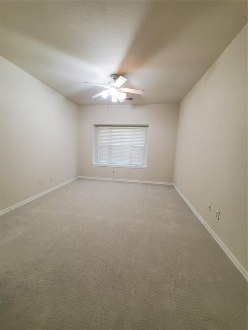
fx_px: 124
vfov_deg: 106.2
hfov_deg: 89.9
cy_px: 165
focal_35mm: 13
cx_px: 124
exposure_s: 1/60
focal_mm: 1.8
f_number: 2.2
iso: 640
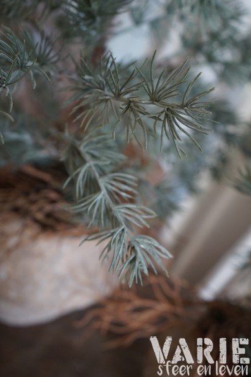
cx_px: 123
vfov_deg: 53.1
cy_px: 186
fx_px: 376
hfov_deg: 36.9
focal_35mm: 36
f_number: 4
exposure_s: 1/60
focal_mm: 35
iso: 1000
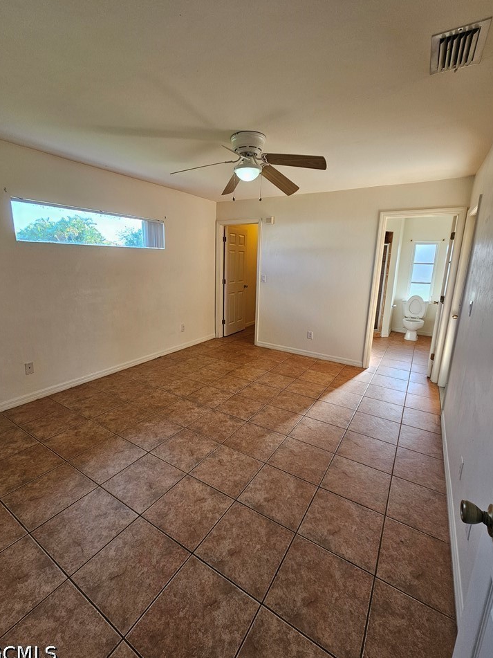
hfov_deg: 85.6
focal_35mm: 14
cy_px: 316
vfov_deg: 102.0
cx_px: 236
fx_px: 266
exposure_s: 1/60
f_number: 2.2
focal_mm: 2.2
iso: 64
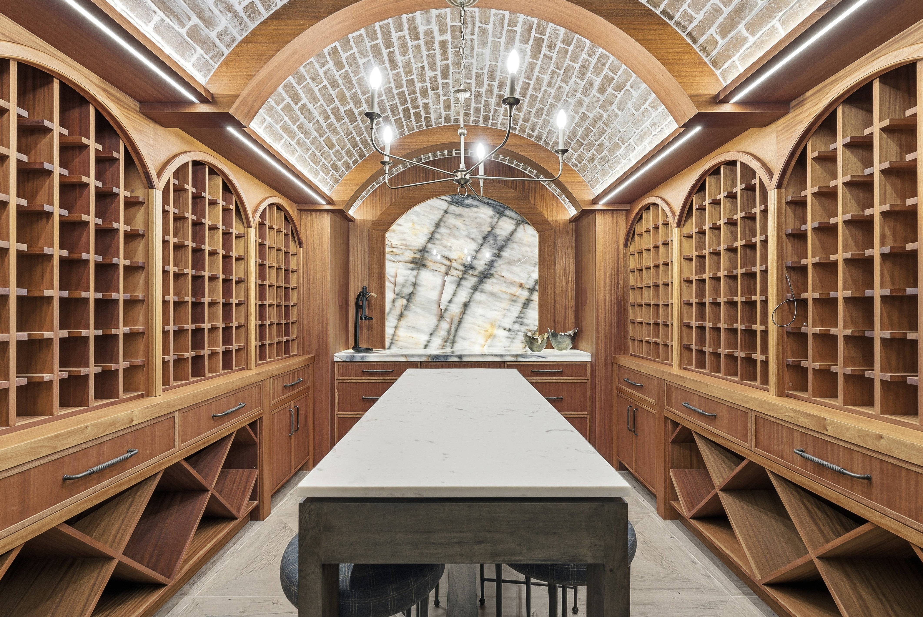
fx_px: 416
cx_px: 462
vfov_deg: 73.2
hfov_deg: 96.0
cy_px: 308
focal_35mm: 16
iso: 125
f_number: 8
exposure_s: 1/20
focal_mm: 16.2
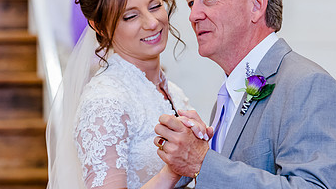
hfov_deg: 8.7
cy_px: 55
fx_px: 2208
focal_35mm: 248
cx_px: 204
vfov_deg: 4.9
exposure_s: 1/500
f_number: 2.8
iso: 2000
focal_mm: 120
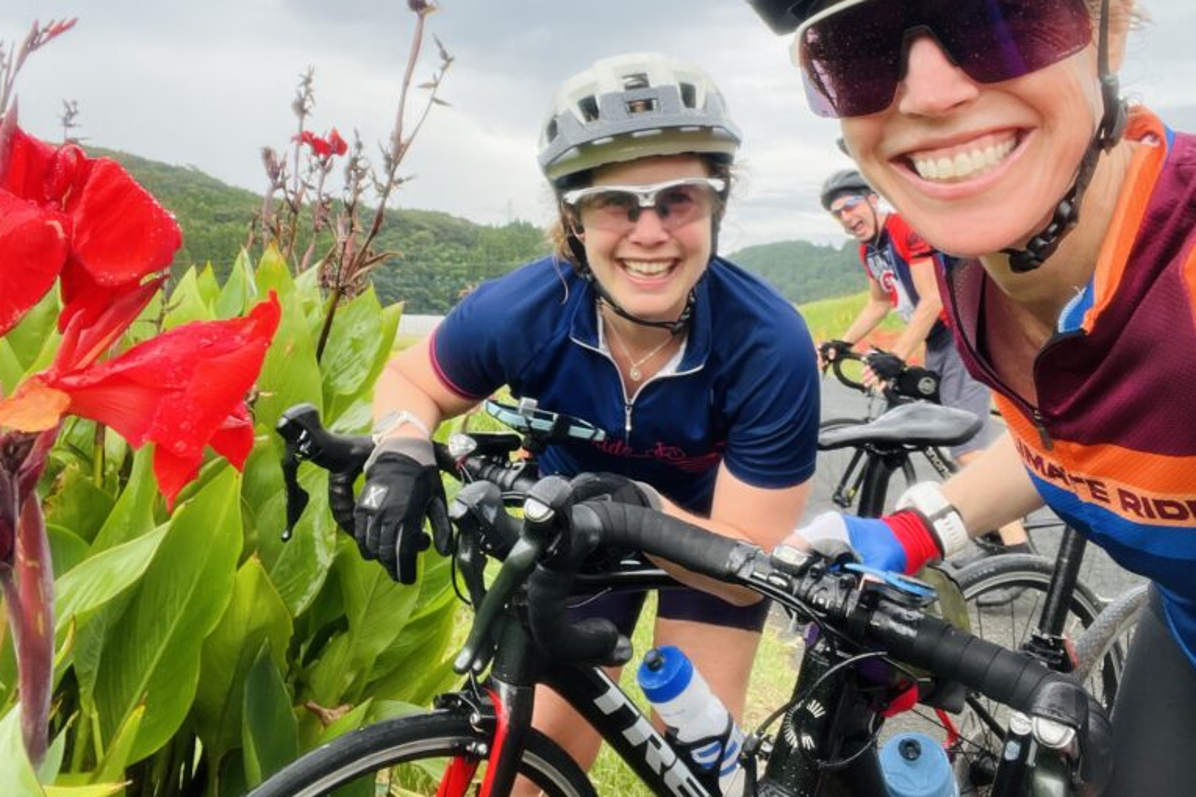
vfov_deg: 40.6
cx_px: 577
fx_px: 1063
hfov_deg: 58.7
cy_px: 270
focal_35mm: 32
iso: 32
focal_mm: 2.71
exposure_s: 1/121
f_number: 2.2
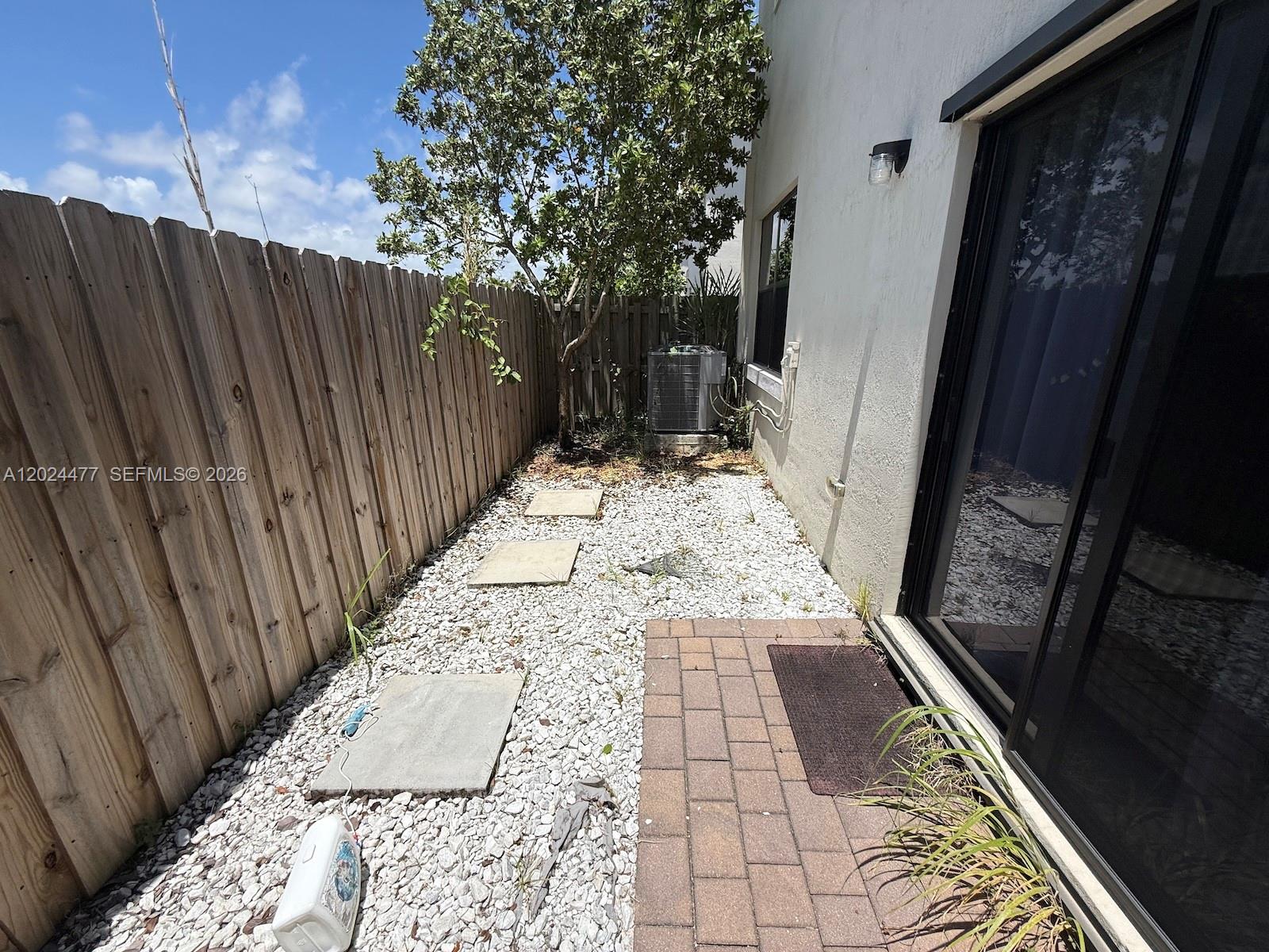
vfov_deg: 85.7
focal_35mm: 14
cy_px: 476
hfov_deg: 102.1
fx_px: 513
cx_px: 634
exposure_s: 1/3663
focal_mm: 2.22
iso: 50
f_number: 2.2
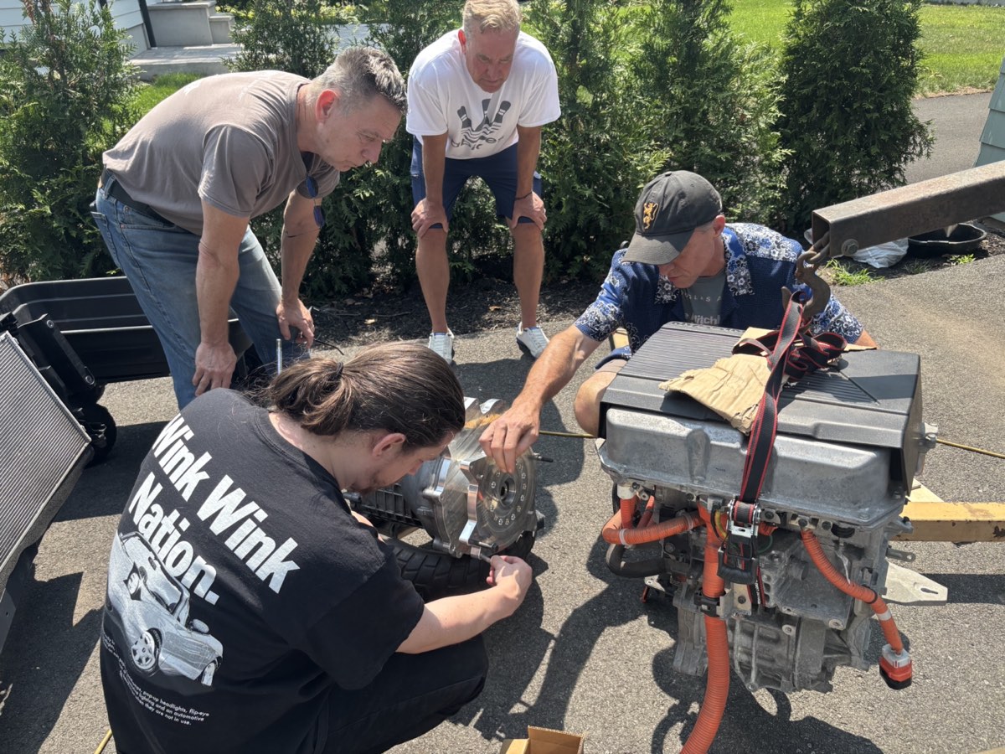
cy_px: 377
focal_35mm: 26
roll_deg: +2.3
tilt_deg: -29.3
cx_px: 502
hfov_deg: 67.3
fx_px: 755
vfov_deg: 53.1
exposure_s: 1/961
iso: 50
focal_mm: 5.96
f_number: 1.6
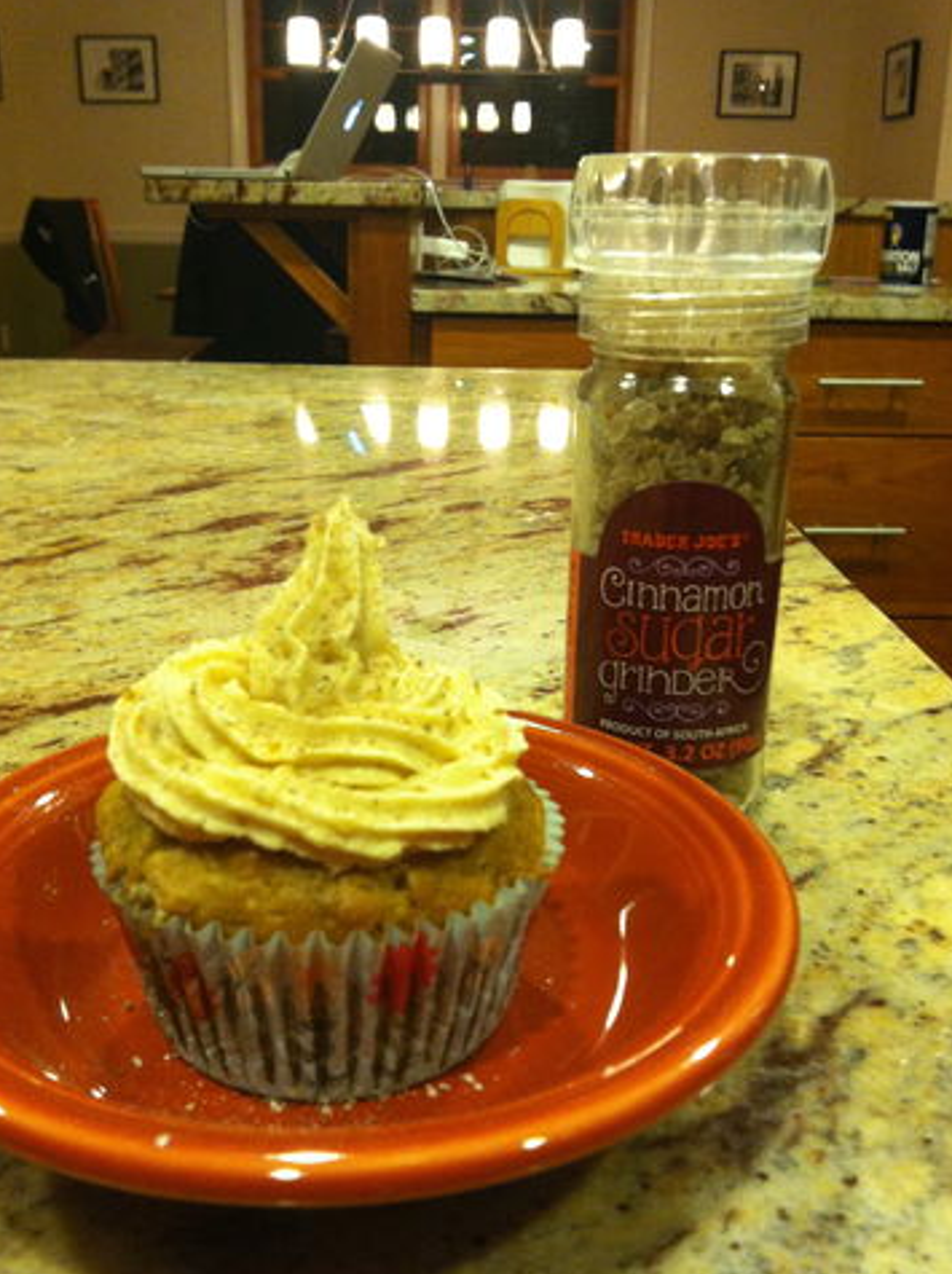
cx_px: 473
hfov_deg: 38.6
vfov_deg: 50.2
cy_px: 617
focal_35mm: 37
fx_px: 1360
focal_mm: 3.85
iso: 250
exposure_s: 1/15
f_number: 2.8
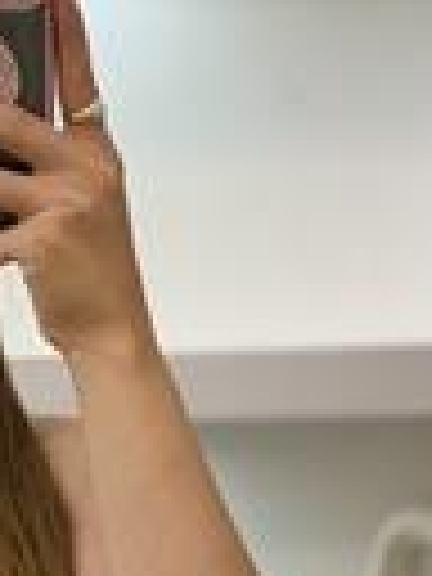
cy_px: 565
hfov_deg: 8.7
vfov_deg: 11.7
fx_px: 2795
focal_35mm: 168
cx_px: -184
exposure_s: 1/100
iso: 80
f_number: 2
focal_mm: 6
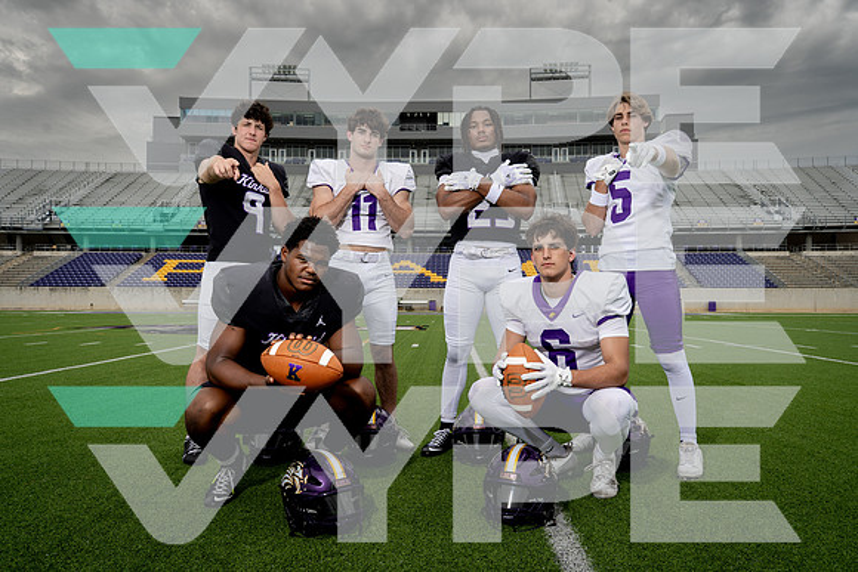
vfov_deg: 46.4
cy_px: 286
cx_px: 429
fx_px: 667
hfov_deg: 65.5
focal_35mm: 28
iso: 100
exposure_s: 1/250
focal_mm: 28
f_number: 8
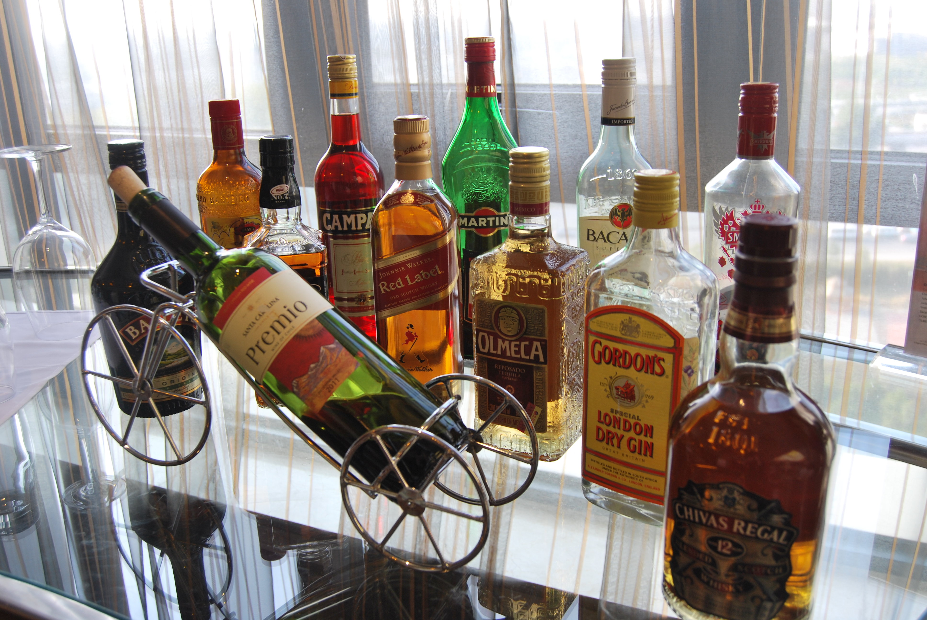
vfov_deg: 38.5
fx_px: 889
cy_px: 310
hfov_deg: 55.0
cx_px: 464
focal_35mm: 34
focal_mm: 23
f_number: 5
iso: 125
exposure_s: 1/30
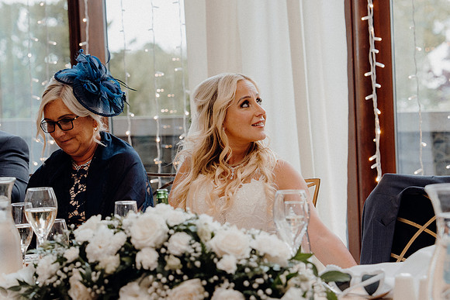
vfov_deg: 14.1
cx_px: 225
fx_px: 1213
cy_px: 150
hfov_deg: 21.0
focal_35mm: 97
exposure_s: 1/160
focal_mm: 65
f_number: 3.5
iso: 1000
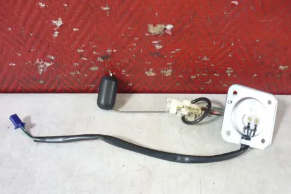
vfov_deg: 36.8
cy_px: 112
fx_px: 291
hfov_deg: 53.1
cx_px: 146
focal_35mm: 36
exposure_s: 1/8
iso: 400
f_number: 2.8
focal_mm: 5.5
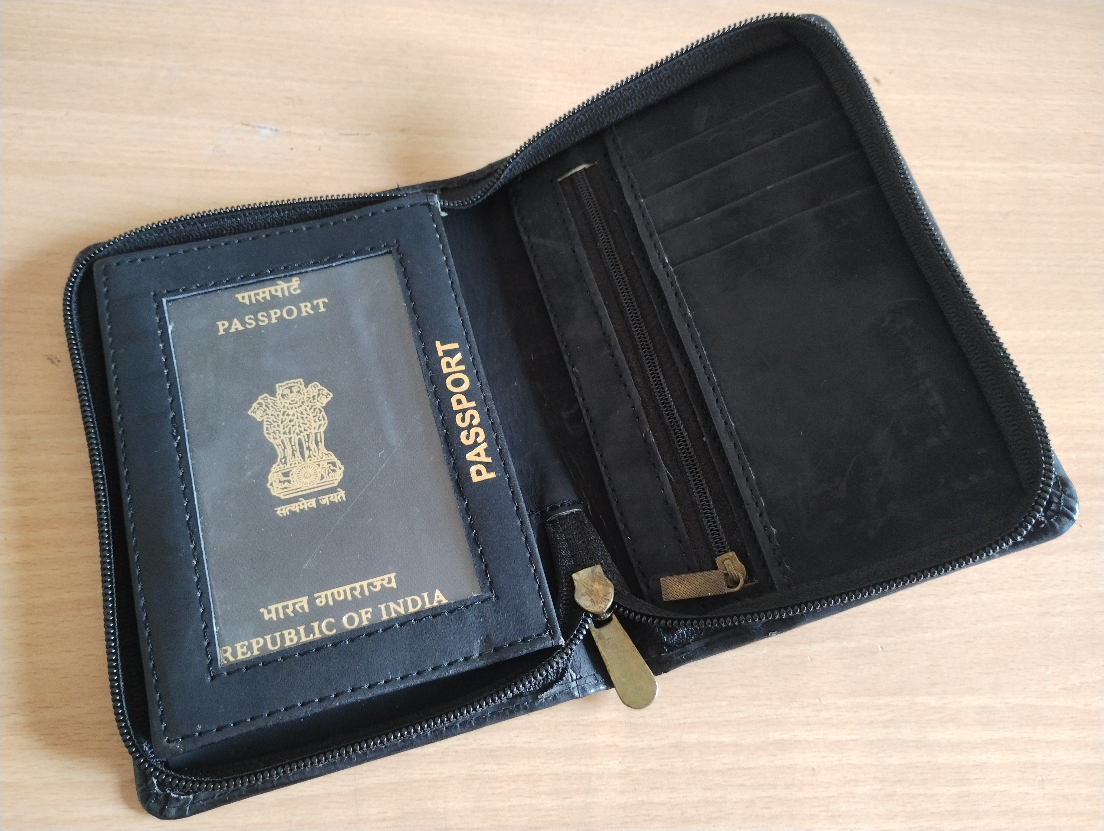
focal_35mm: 28
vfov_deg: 49.9
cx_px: 552
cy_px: 416
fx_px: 894
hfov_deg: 63.4
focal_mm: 4.27
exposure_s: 1/33.3
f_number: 1.8
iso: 756
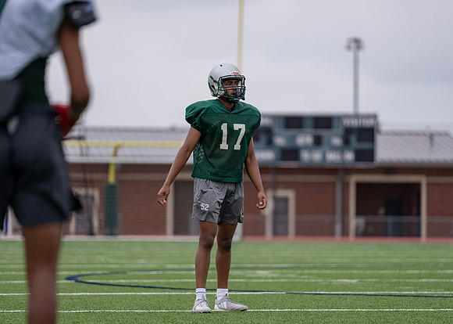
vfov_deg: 6.8
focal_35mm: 210
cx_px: 226
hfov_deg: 9.6
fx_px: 2705
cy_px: 162
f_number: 2.8
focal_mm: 200
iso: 160
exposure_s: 1/2500
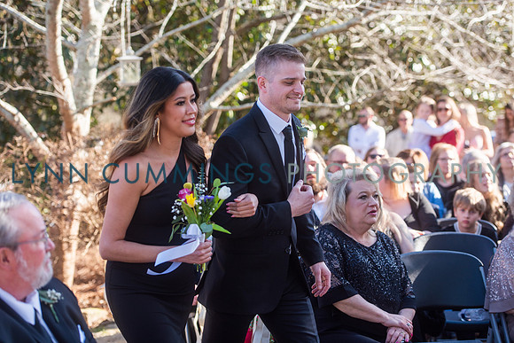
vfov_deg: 15.9
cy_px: 172
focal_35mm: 86
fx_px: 1228
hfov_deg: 23.6
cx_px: 257
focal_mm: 86
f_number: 3.5
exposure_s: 1/640
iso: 100
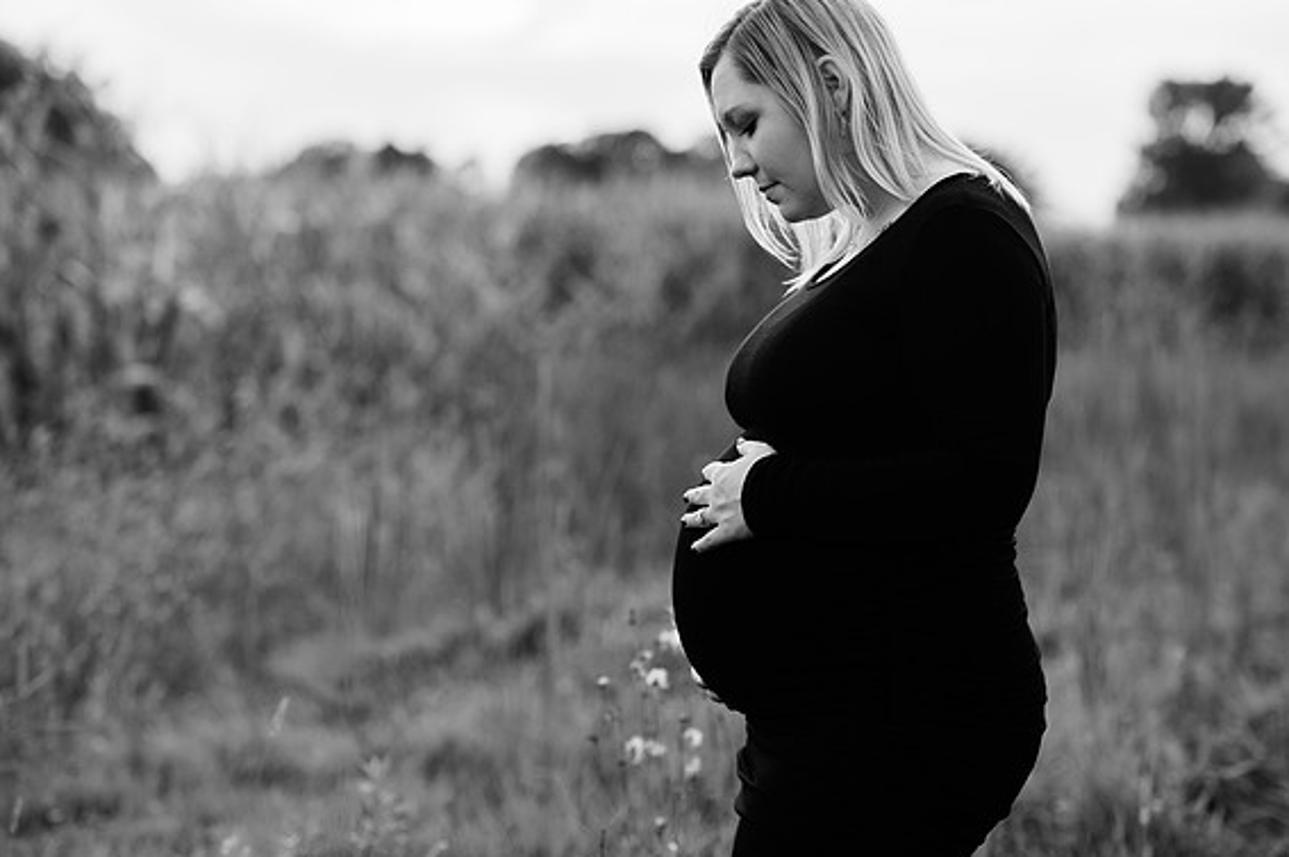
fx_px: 3112
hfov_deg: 23.4
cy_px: 434
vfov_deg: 15.7
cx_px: 652
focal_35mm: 87
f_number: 3.2
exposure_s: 1/320
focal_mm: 85
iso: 200
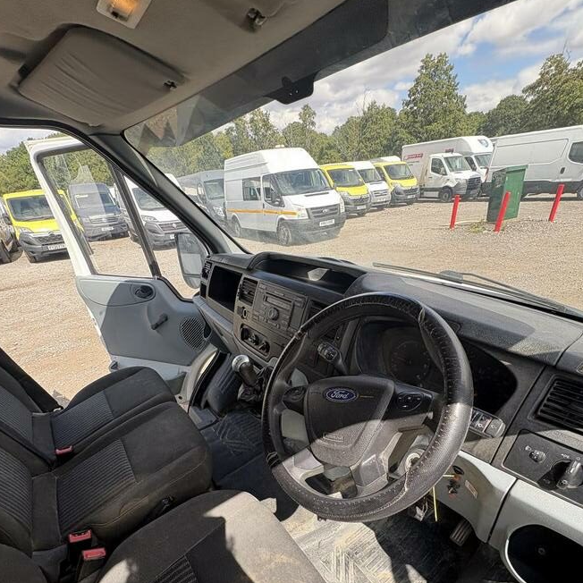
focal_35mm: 17
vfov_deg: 80.8
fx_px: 324
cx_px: 292
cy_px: 394
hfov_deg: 84.0
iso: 40
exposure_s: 1/224
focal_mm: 2.22
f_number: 2.2
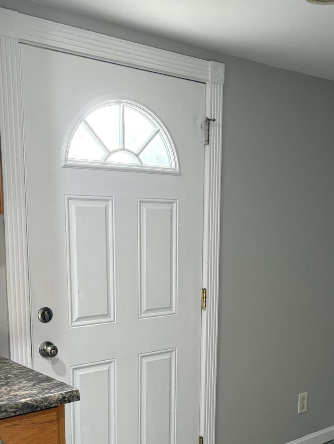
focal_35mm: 46
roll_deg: +0.3
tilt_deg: -10.6
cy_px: 334
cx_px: 207
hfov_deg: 31.4
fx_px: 592
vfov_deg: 40.1
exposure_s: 1/60
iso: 200
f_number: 1.6
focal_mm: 5.96
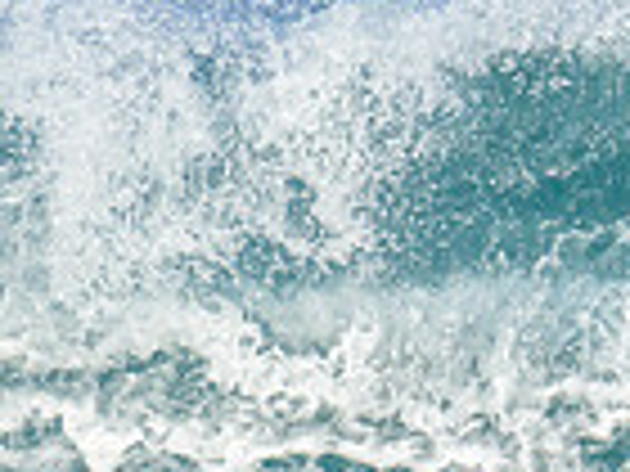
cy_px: 470
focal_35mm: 3908
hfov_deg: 0.5
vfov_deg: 0.4
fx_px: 71124
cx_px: 1319
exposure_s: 1/1600
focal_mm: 700
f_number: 11
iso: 1000
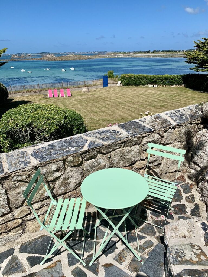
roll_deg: +1.6
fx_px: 208
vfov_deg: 67.3
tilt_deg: -21.2
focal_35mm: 26
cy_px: 138
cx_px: 104
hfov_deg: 53.1
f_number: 1.8
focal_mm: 4.25
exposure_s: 1/3650
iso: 25
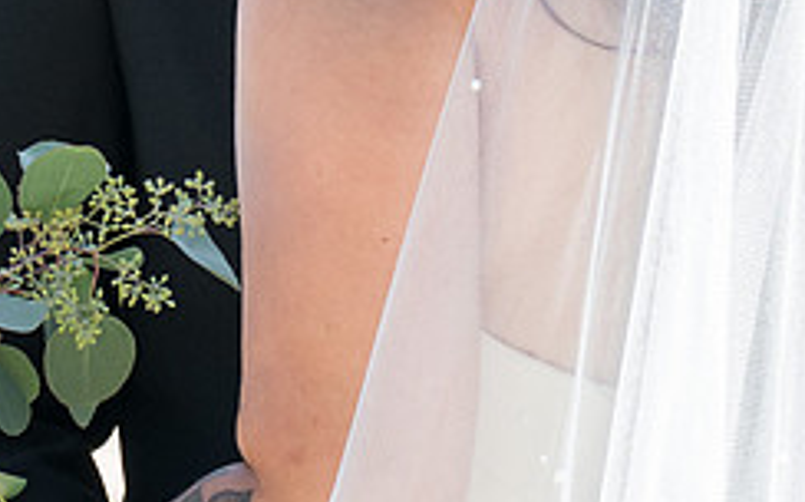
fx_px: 13085
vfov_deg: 2.2
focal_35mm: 597
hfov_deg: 3.5
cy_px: -32
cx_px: 399
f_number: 4
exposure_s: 1/500
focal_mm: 75
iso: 200
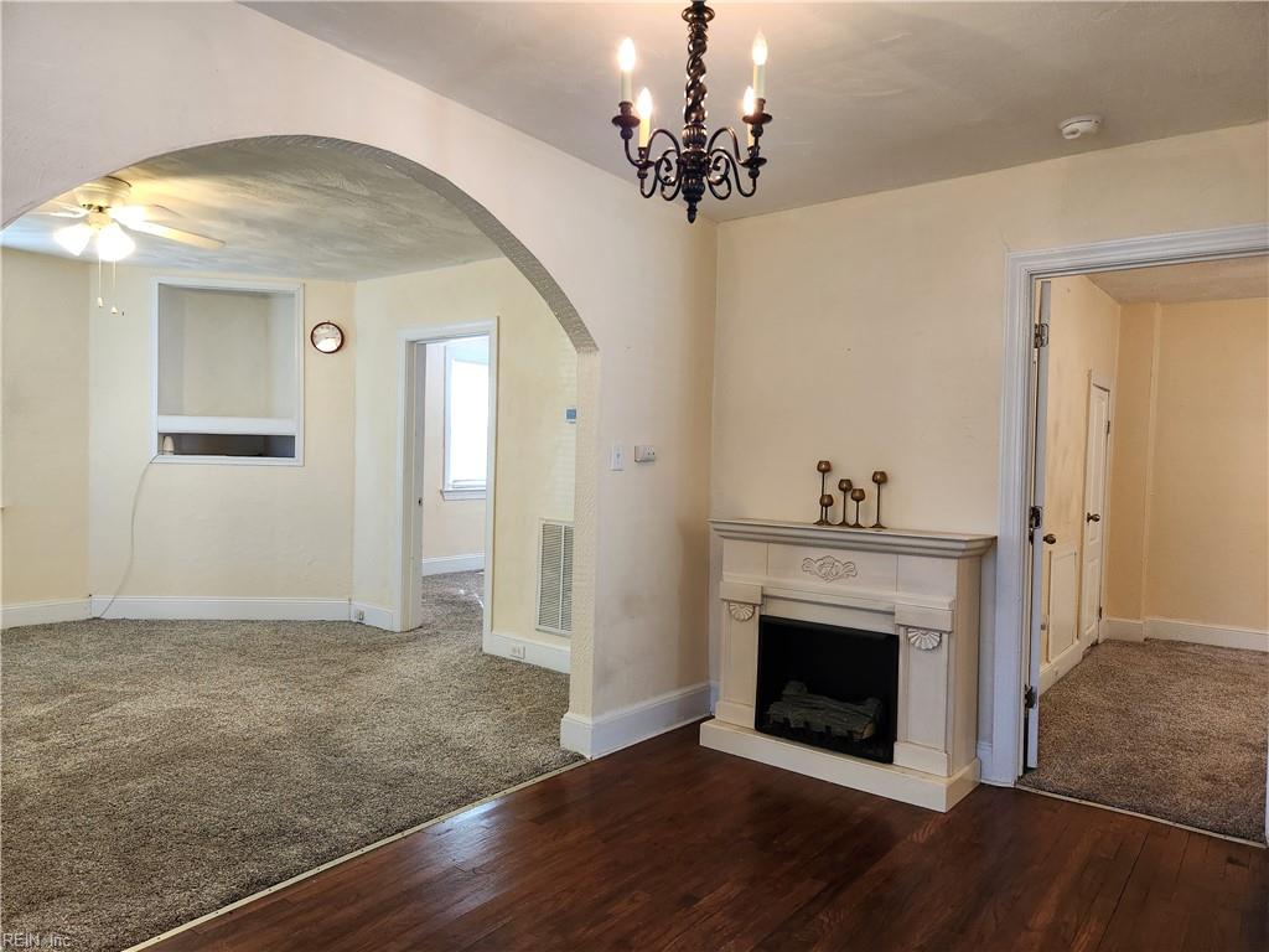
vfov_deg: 58.9
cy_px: 476
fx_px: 843
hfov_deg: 73.9
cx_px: 634
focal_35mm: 23
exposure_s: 1/120
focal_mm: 5.4
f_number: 1.8
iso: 250
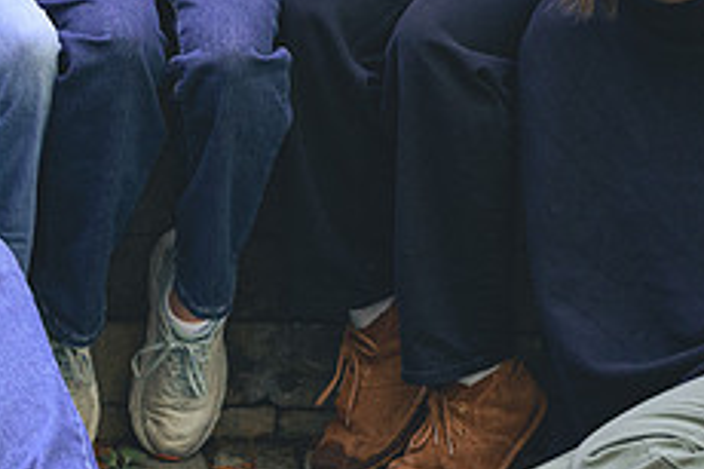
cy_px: -190
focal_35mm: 231
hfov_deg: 8.9
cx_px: 196
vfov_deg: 5.9
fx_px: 4514
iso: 2000
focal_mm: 70
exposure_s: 1/250
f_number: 3.5
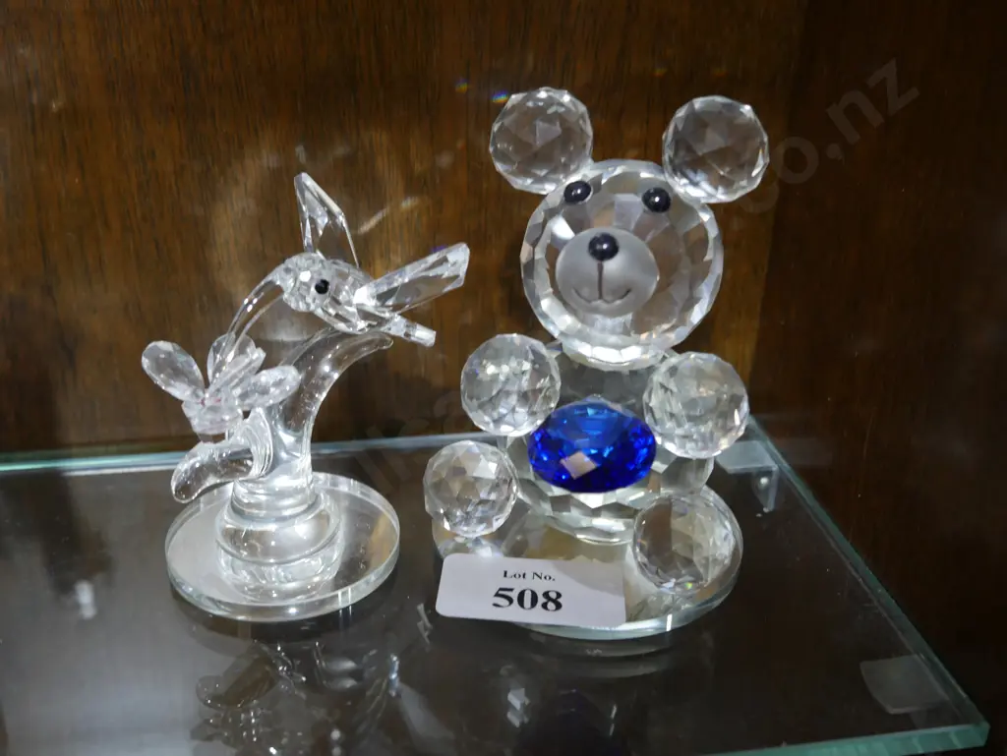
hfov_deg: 49.0
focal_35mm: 38
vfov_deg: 37.8
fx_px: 1106
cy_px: 378
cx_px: 504
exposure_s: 1/60
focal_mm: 19
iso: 800
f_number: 4.1
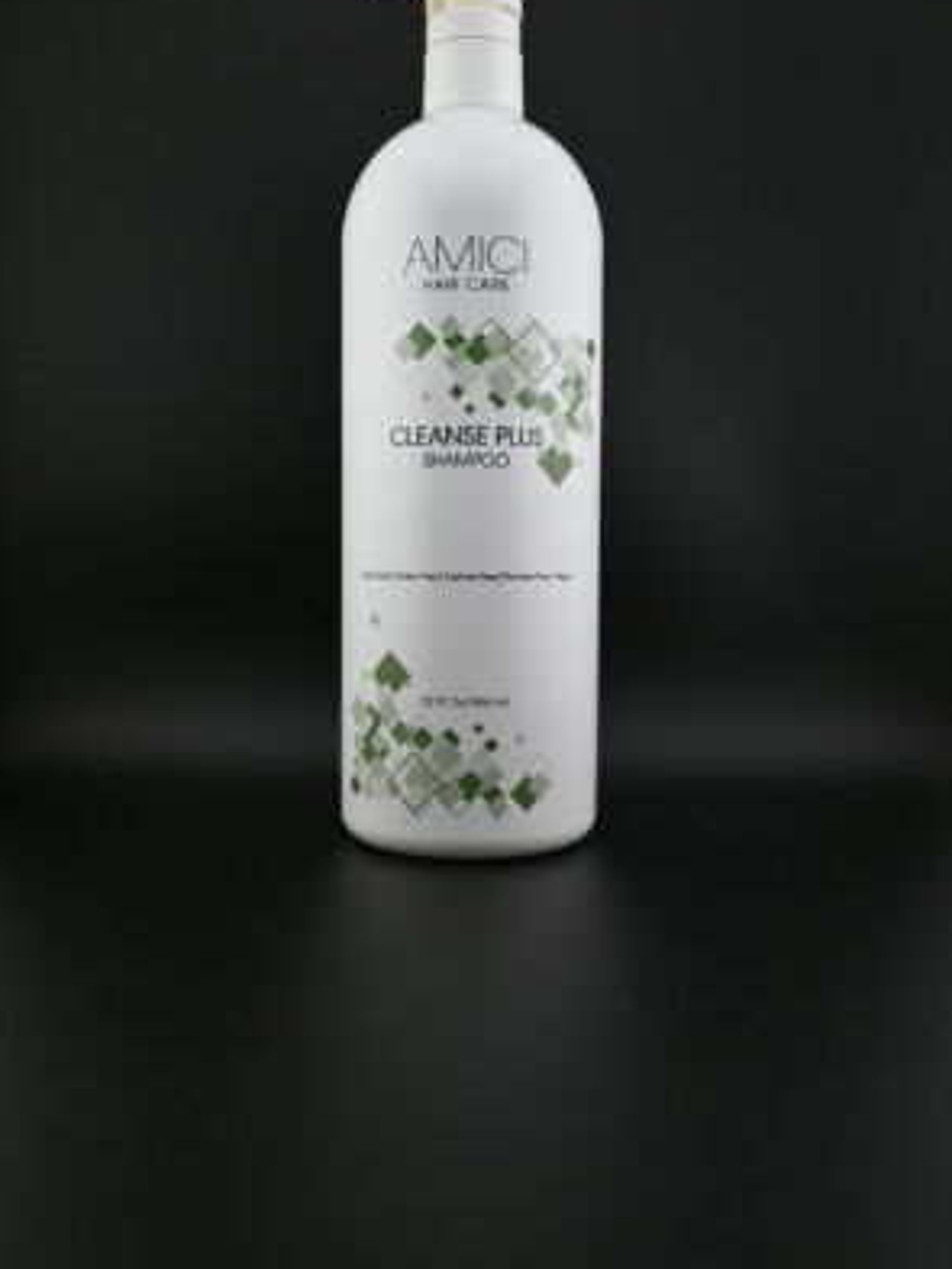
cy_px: 601
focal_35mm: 34
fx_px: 1240
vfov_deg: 54.2
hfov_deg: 42.0
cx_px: 478
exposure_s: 1/250
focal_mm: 20.5
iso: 250
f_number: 4
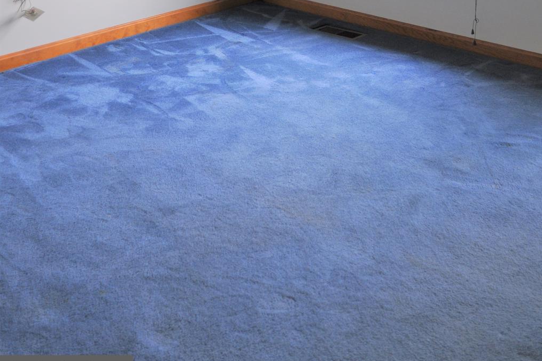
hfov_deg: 33.9
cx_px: 272
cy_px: -11
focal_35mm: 59
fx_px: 888
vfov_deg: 22.0
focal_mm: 26
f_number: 4.5
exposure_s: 1/80
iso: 400
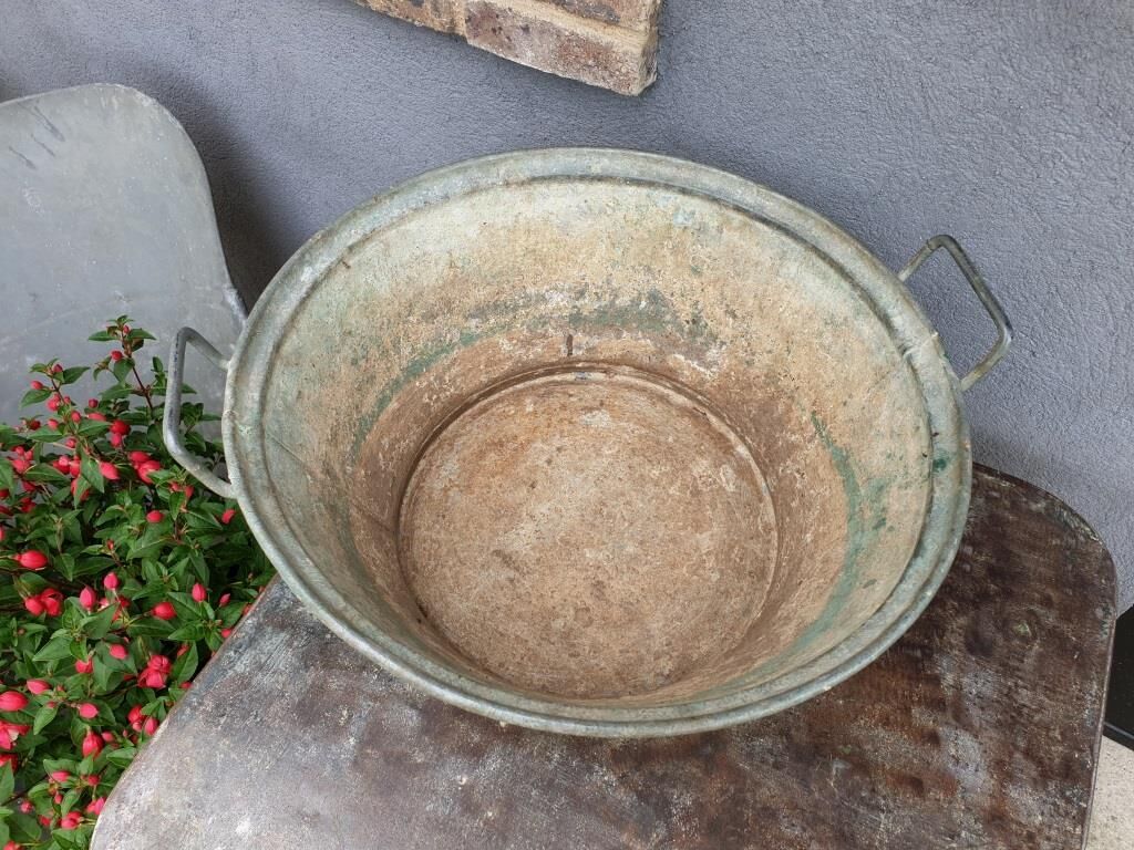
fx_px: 852
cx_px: 567
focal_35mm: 26
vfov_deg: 53.1
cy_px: 425
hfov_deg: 67.3
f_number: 2.4
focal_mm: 4.3
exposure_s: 1/139
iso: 50
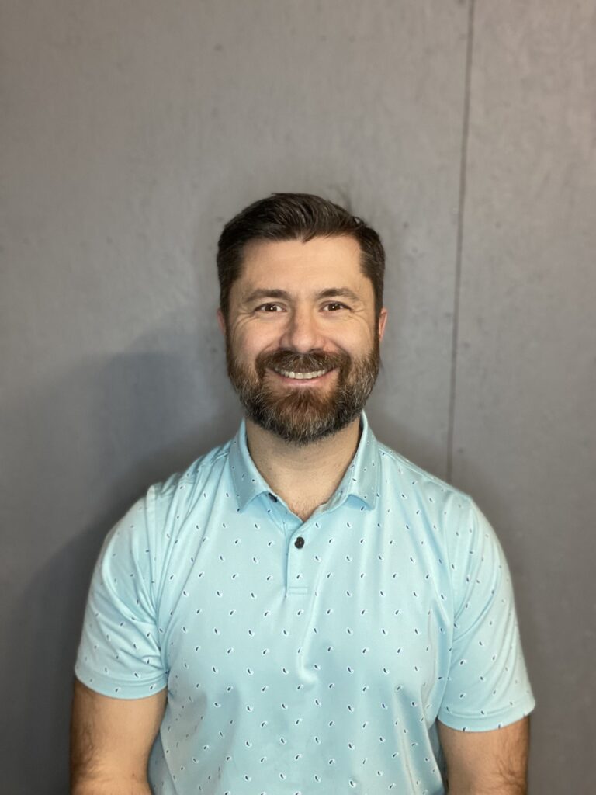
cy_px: 398
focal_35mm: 30
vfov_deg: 60.0
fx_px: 689
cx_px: 298
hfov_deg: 46.8
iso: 320
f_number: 2.2
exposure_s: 1/30
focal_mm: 2.71
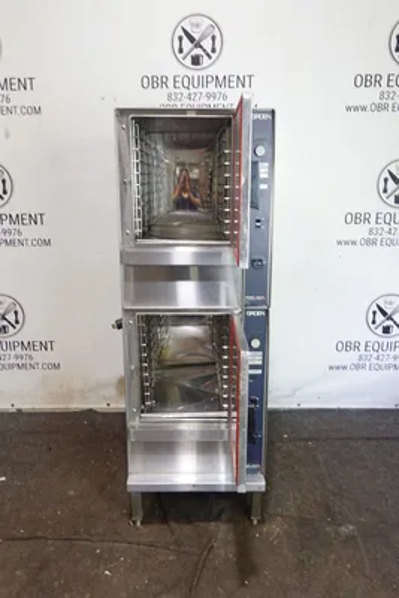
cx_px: 200
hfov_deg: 43.6
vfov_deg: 61.9
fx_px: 498
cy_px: 299
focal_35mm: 30
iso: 125
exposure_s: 1/8
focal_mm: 11.29
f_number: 3.2
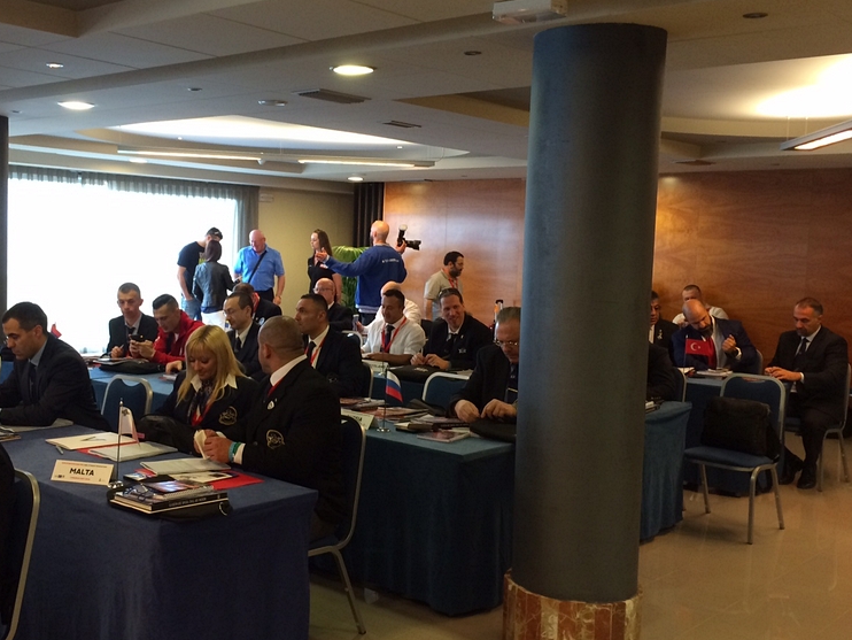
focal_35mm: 40
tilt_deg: -3.2
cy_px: 313
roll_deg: -2.1
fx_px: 985
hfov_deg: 46.4
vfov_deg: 36.0
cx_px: 327
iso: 160
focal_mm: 4.15
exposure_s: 1/33
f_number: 2.2
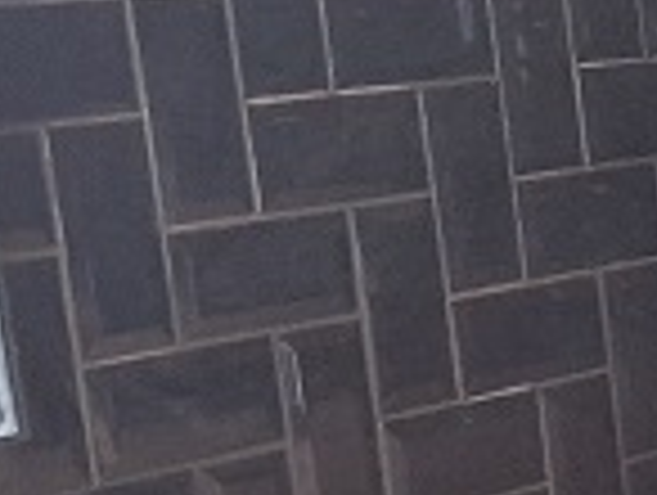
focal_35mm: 157
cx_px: 1714
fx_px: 2985
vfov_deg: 9.3
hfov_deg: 10.4
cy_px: 634
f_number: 1.8
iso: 320
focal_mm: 5.4
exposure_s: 1/100
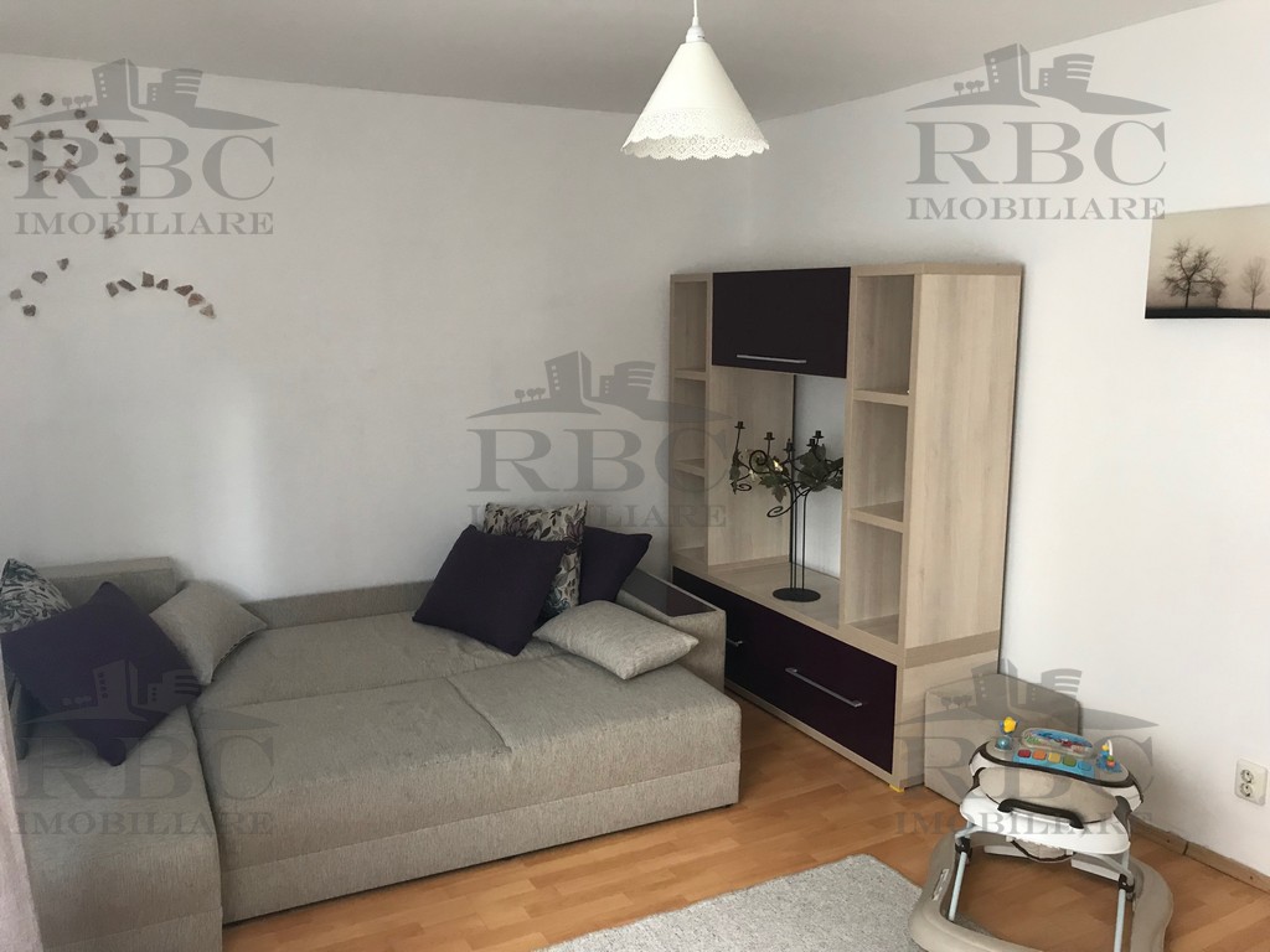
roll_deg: +0.9
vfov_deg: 49.7
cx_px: 635
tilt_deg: -10.1
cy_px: 476
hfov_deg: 63.4
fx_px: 1027
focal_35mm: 28
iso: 50
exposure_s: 1/17
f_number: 1.8
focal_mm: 3.99
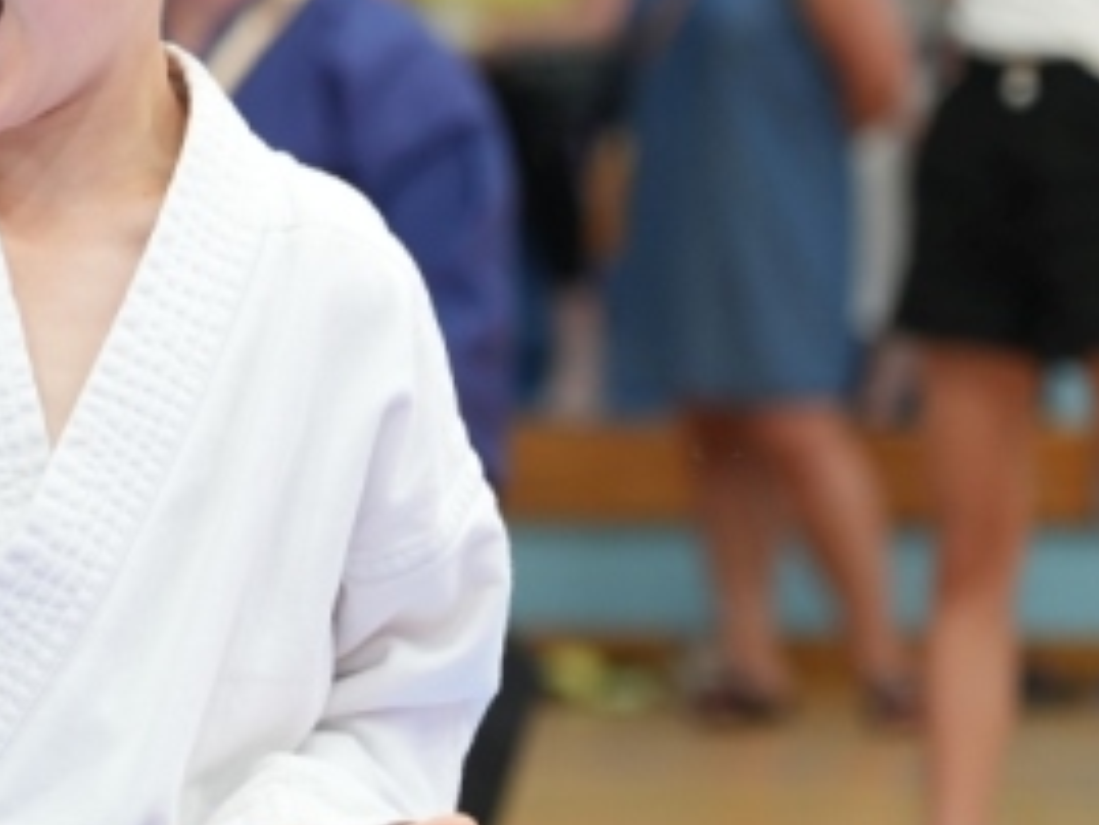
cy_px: 259
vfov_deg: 5.0
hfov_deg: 6.6
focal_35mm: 300
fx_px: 9529
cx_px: -53
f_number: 4
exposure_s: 1/125
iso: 800
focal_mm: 105
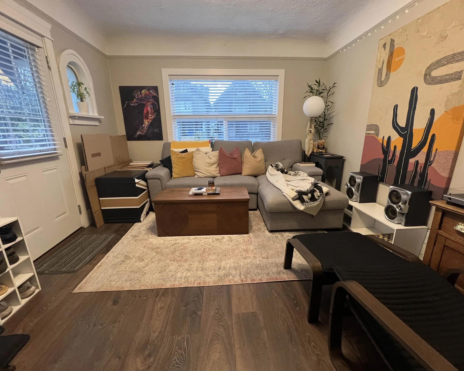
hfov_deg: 100.7
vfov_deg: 88.0
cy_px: 187
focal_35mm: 14
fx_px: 192
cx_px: 236
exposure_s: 1/60
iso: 500
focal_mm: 1.57
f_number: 1.8
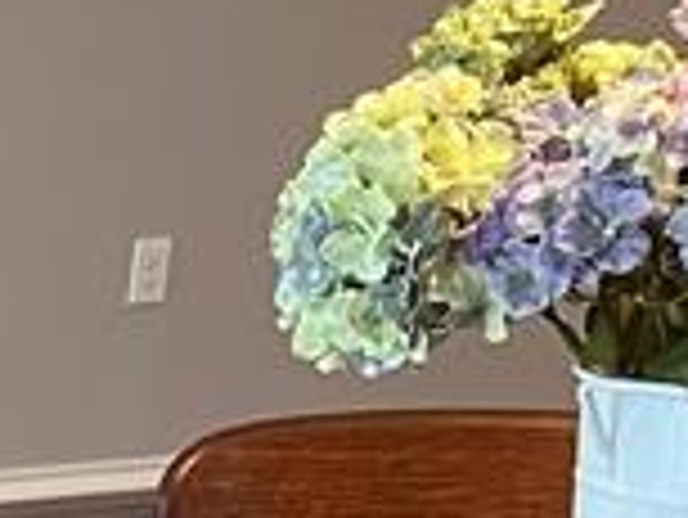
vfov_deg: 8.2
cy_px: 1022
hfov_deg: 9.3
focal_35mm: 174
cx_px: -1309
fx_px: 3461
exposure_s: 1/60
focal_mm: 5.7
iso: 250
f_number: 1.5
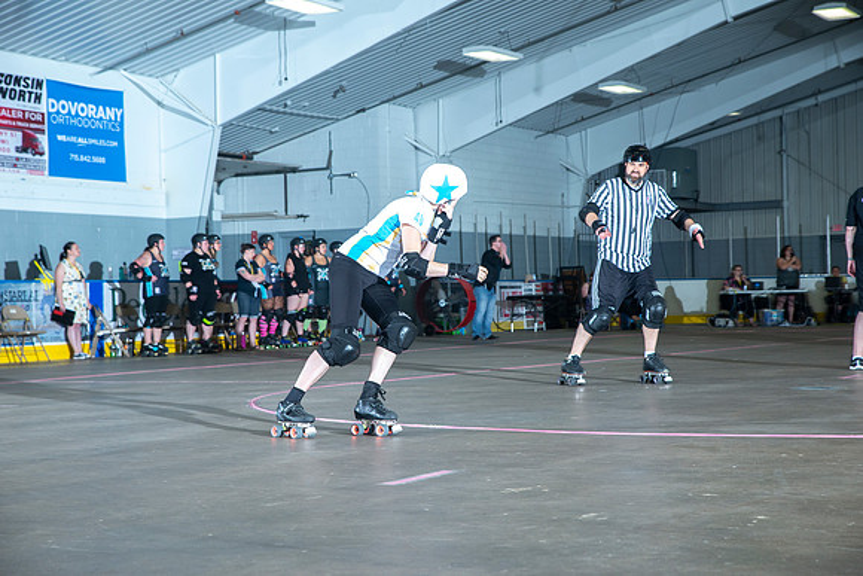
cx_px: 432
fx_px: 1678
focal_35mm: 70
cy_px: 288
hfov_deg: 28.8
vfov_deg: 19.5
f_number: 7.1
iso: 800
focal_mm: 70
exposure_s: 1/160
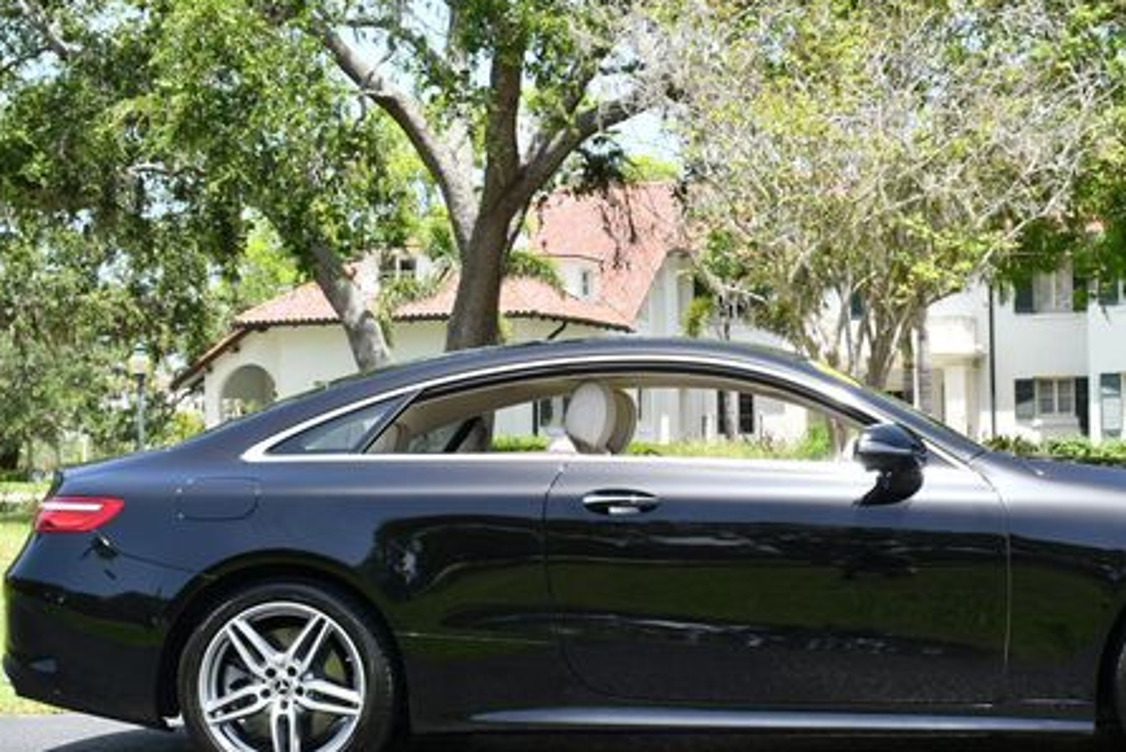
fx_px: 2066
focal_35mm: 66
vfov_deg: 20.6
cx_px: 730
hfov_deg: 30.3
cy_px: 386
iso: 200
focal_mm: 23
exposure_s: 1/250
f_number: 7.1
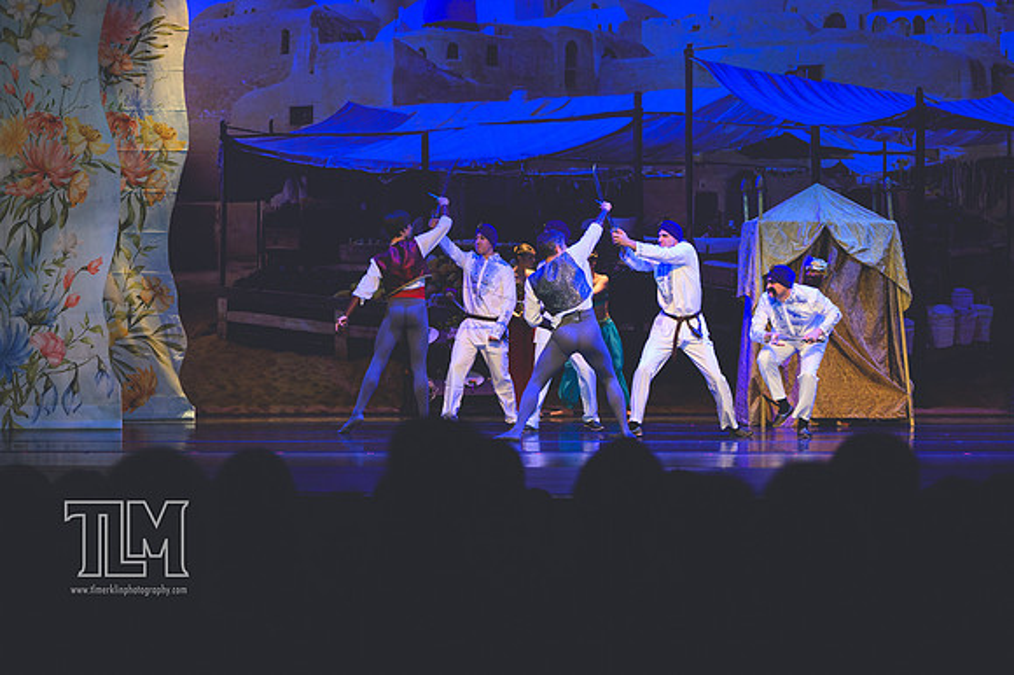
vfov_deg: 11.1
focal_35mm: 123
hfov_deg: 16.7
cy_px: 338
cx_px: 507
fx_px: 3462
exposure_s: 1/500
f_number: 2.8
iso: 1800
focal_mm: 82
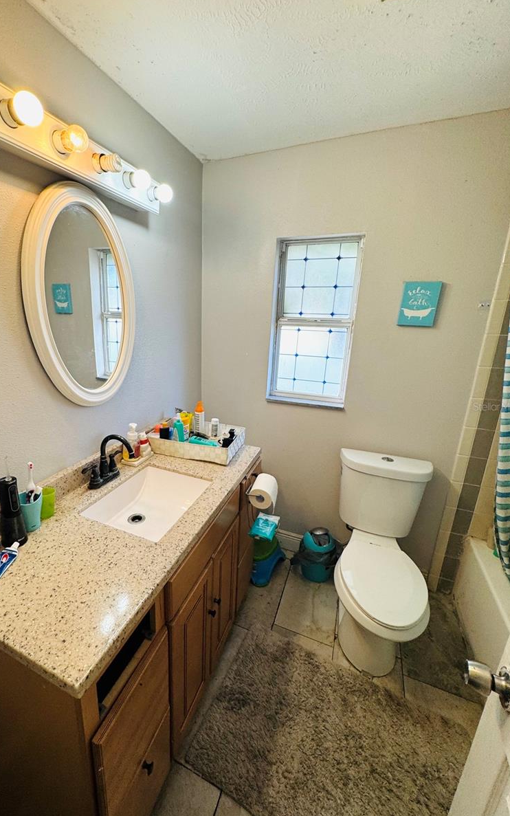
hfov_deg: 74.2
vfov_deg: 101.5
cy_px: 406
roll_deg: -0.4
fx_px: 334
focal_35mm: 15
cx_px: 212
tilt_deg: -16.0
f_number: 2.2
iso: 100
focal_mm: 2.22
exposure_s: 1/120
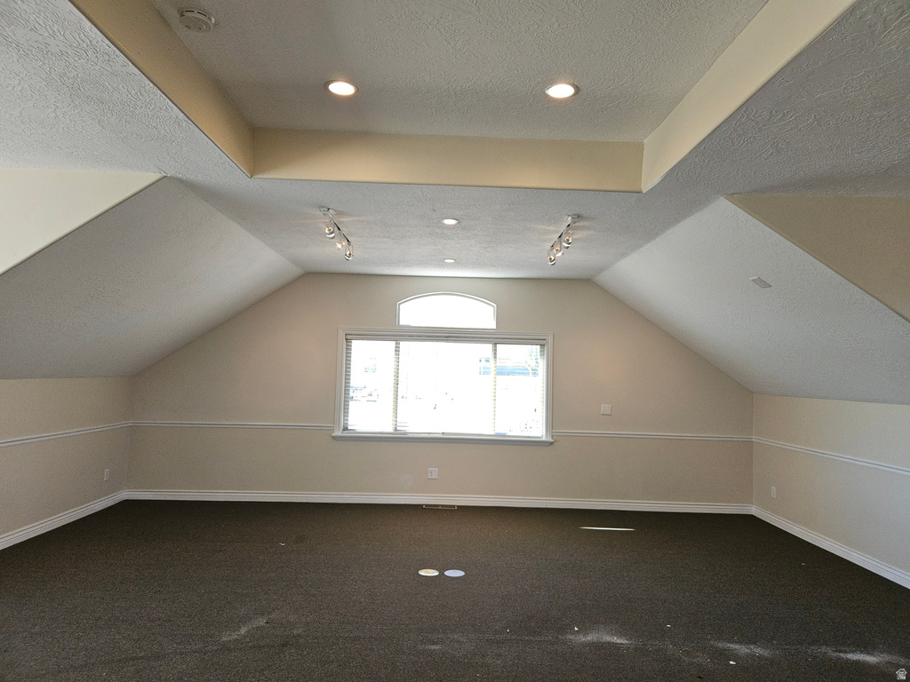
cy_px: 341
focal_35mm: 23
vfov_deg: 58.9
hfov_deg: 73.9
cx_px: 455
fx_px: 605
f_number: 1.8
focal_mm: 5.4
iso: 80
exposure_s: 1/120
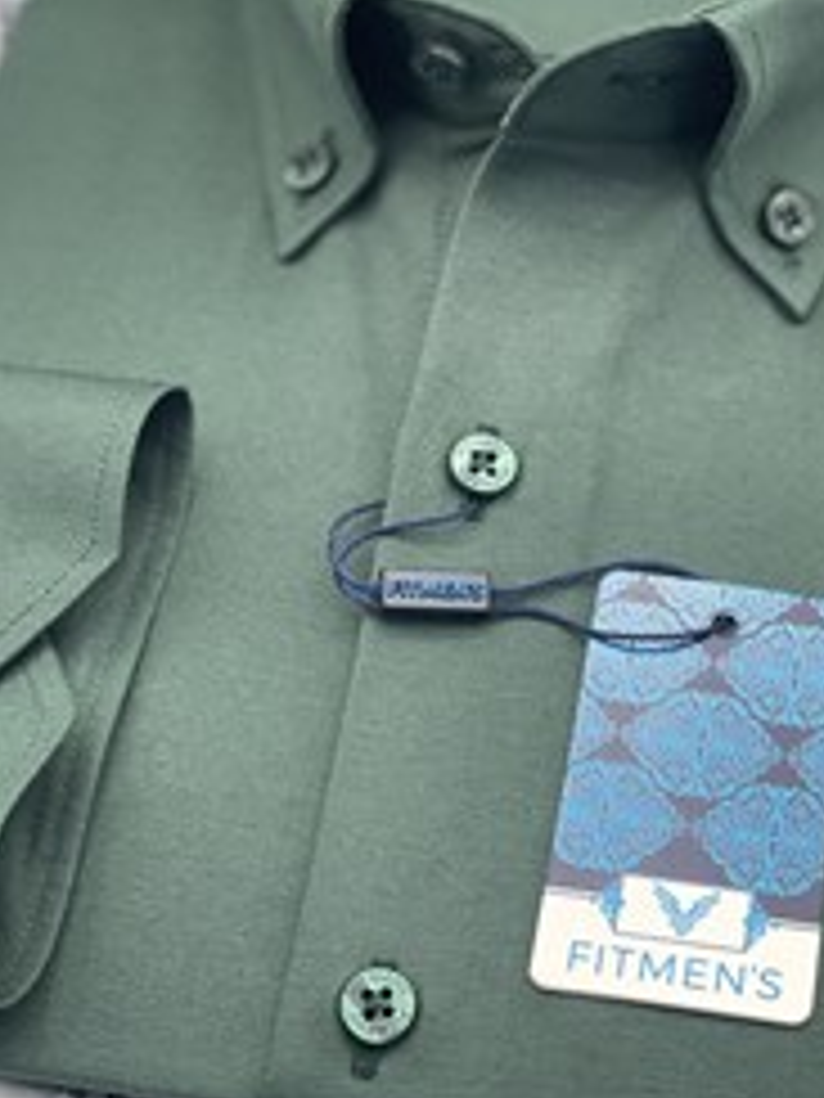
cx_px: 473
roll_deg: +1.9
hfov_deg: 16.8
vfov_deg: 22.2
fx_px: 2793
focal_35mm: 88
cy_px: 421
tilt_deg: -39.4
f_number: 2
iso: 64
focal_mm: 6
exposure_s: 1/122
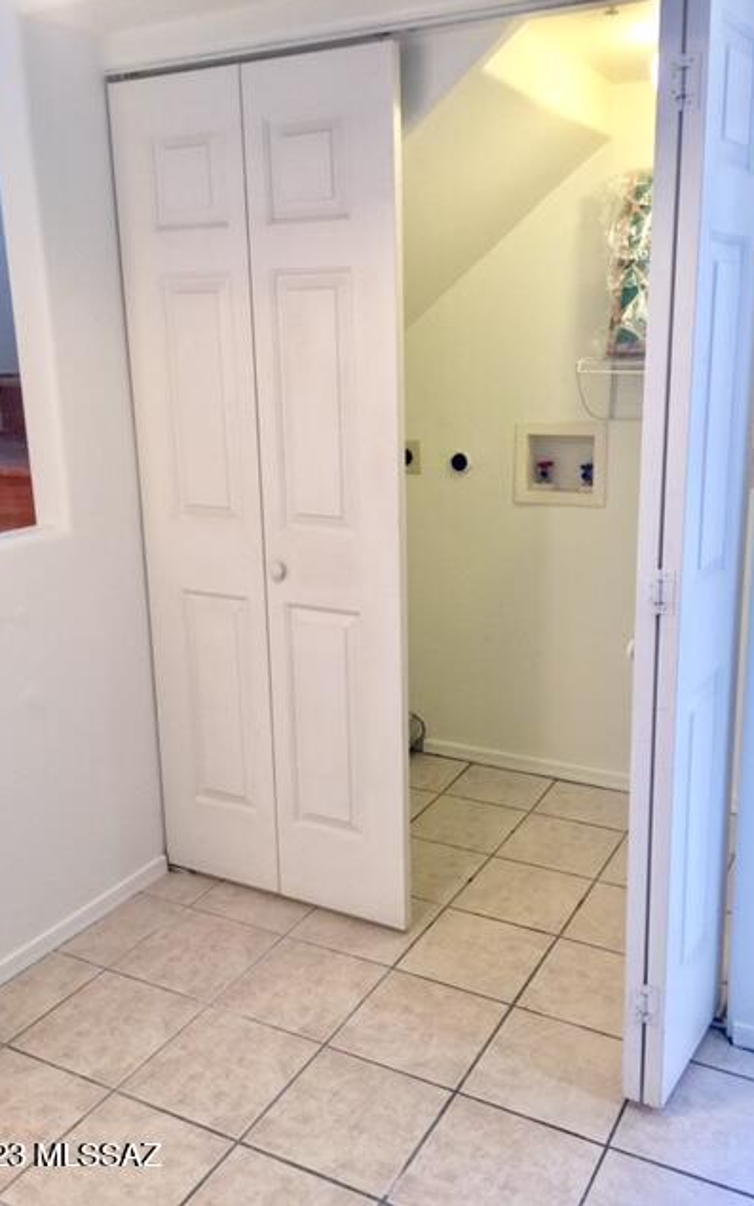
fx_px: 1019
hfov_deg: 40.6
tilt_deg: -15.2
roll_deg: +2.2
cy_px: 600
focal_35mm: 31
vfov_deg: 61.2
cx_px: 378
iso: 40
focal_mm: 4.15
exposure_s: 1/15
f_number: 2.2
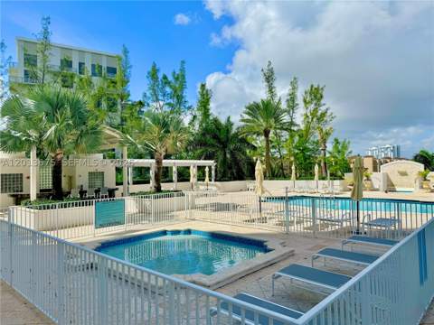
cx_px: 217
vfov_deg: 56.8
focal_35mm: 24
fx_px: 301
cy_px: 162
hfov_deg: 71.6
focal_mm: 6.76
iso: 80
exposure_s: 1/10309
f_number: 1.78
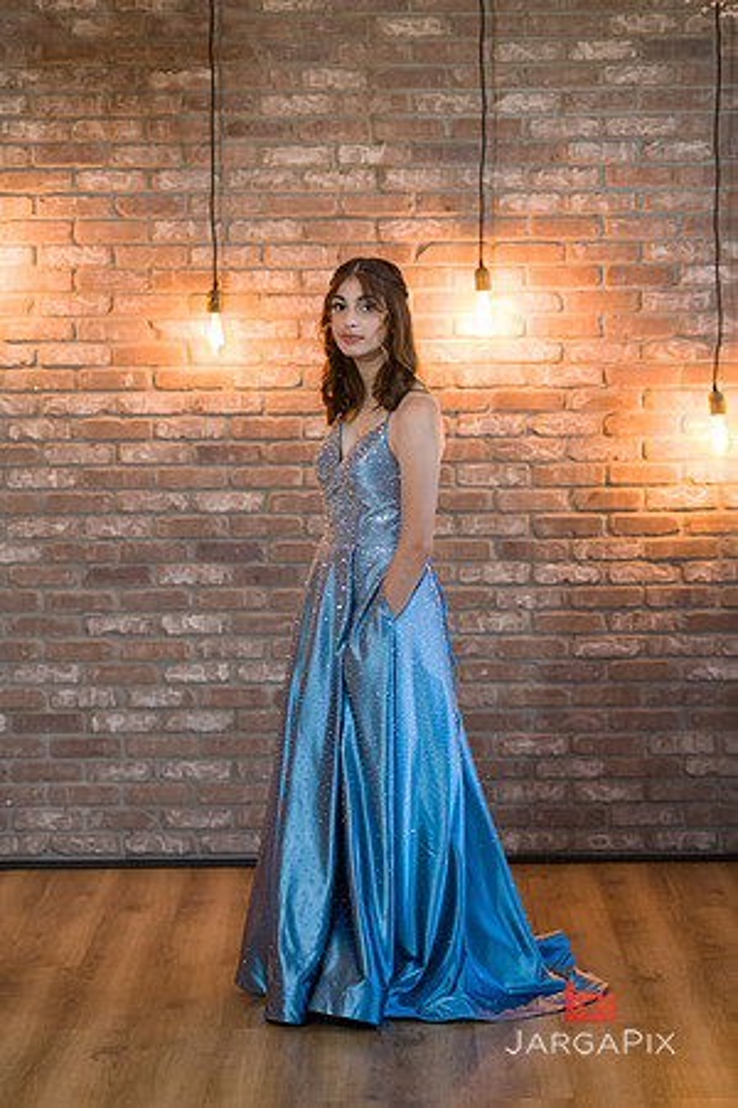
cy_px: 554
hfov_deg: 13.0
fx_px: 3228
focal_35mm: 105
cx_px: 369
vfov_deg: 19.5
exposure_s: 1/200
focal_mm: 105
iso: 800
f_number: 3.2
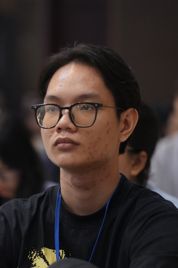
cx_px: 64
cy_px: 163
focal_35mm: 156
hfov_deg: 8.8
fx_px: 1156
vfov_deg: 13.2
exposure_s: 1/200
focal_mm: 113
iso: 4000
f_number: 2.8
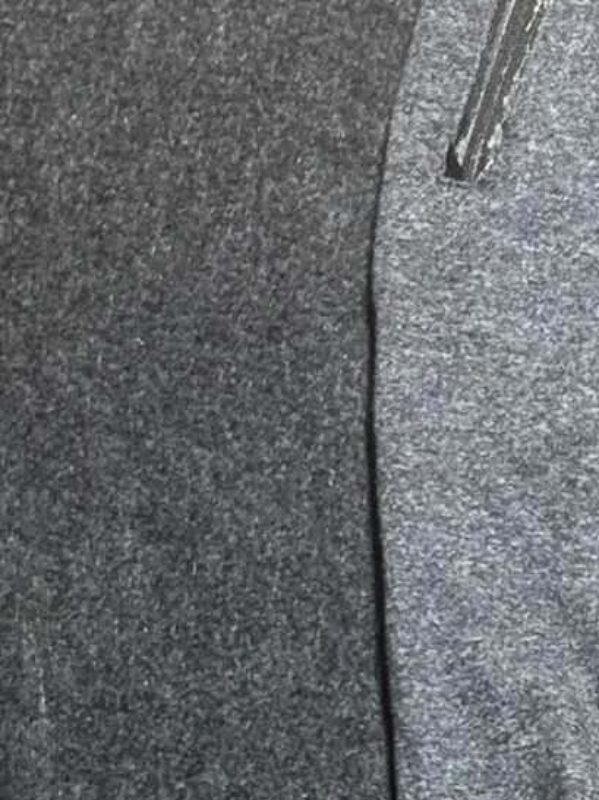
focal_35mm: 122
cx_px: 1312
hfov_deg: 10.8
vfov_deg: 15.1
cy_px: 1160
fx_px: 2817
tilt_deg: -58.6
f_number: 1.5
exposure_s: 1/100
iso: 125
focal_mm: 5.7
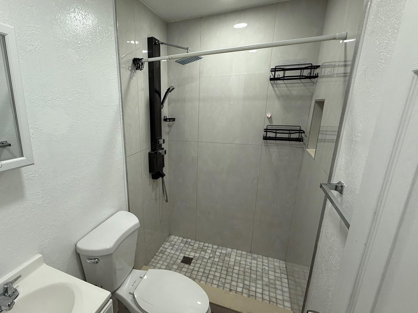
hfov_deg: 86.6
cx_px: 166
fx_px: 217
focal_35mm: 18
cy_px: 165
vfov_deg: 71.5
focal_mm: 2.22
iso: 160
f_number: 2.2
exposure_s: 1/120
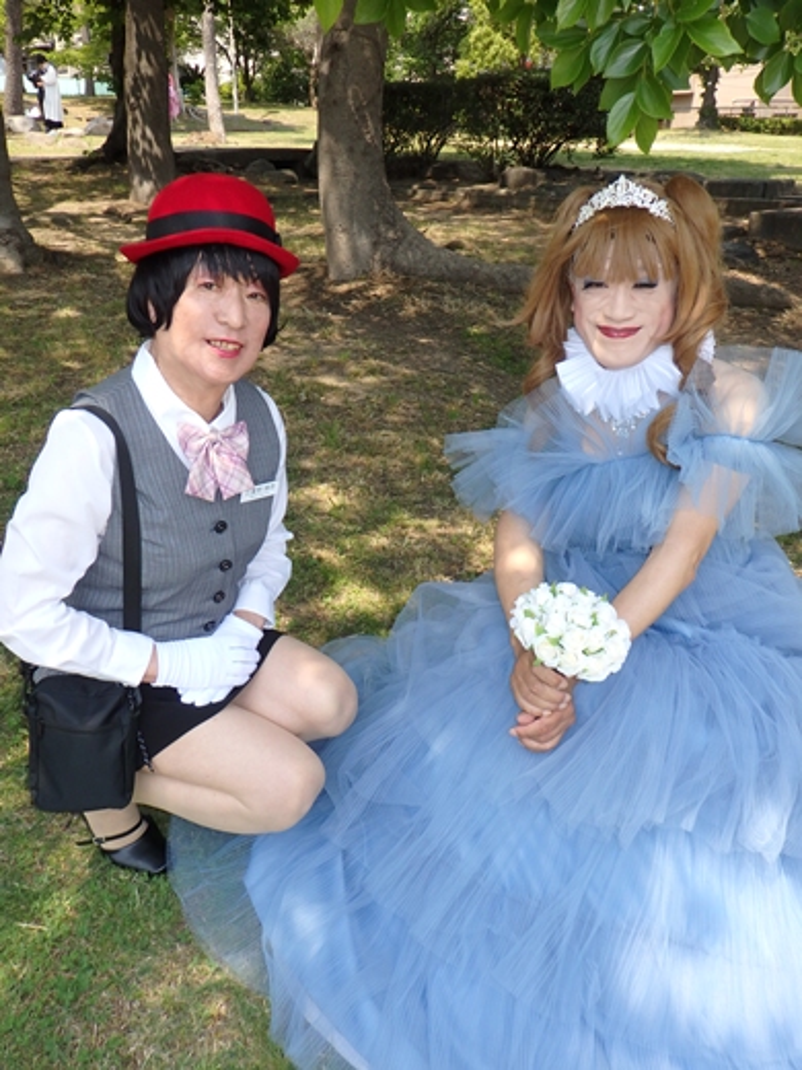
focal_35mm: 30
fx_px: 927
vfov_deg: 60.0
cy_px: 535
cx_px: 401
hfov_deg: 46.8
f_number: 3.3
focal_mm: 5.5
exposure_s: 1/500
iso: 125
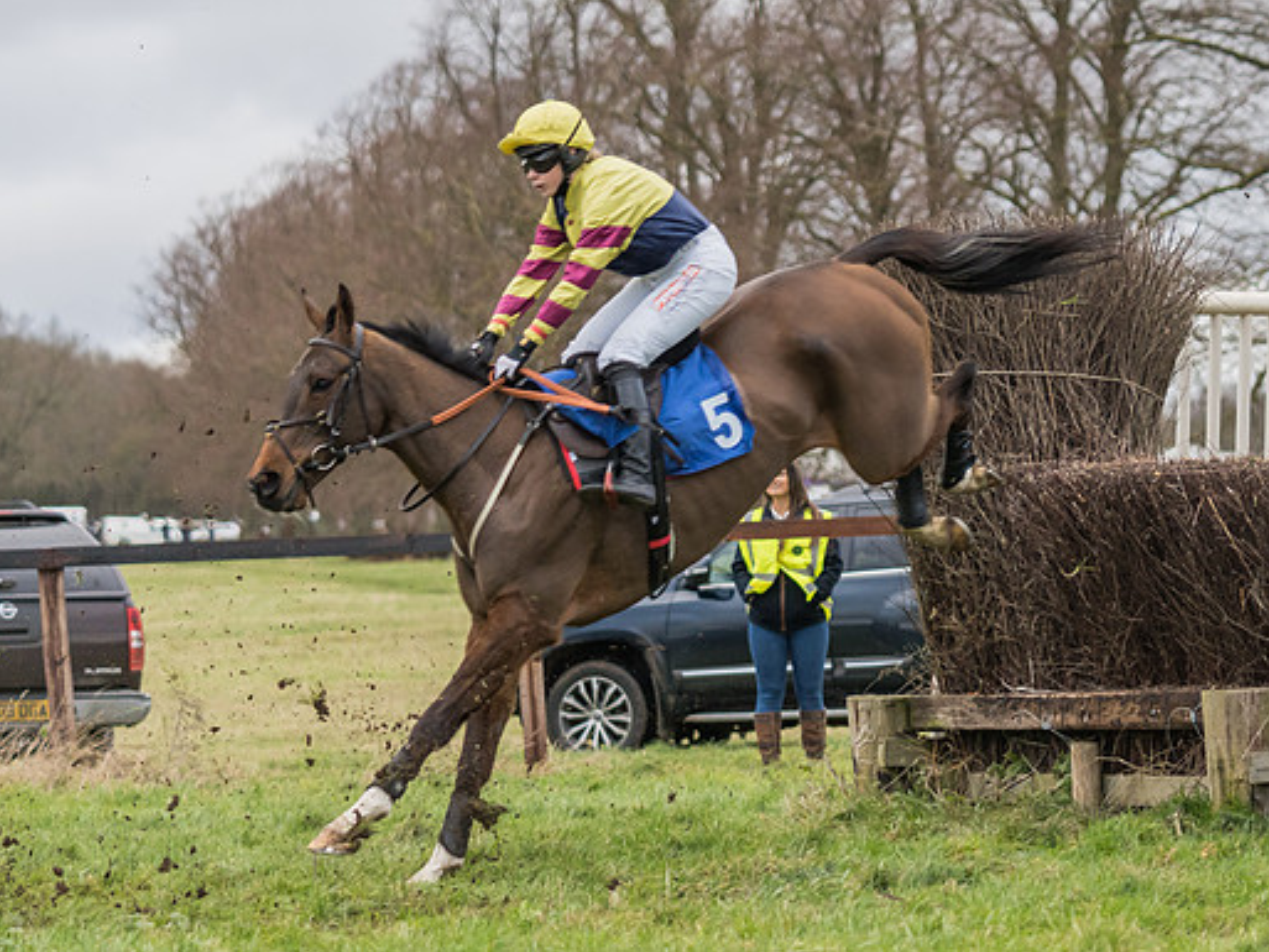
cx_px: 1067
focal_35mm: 196
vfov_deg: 7.6
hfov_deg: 10.1
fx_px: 7187
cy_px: 369
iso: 1000
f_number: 2.8
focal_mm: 82
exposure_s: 1/1000
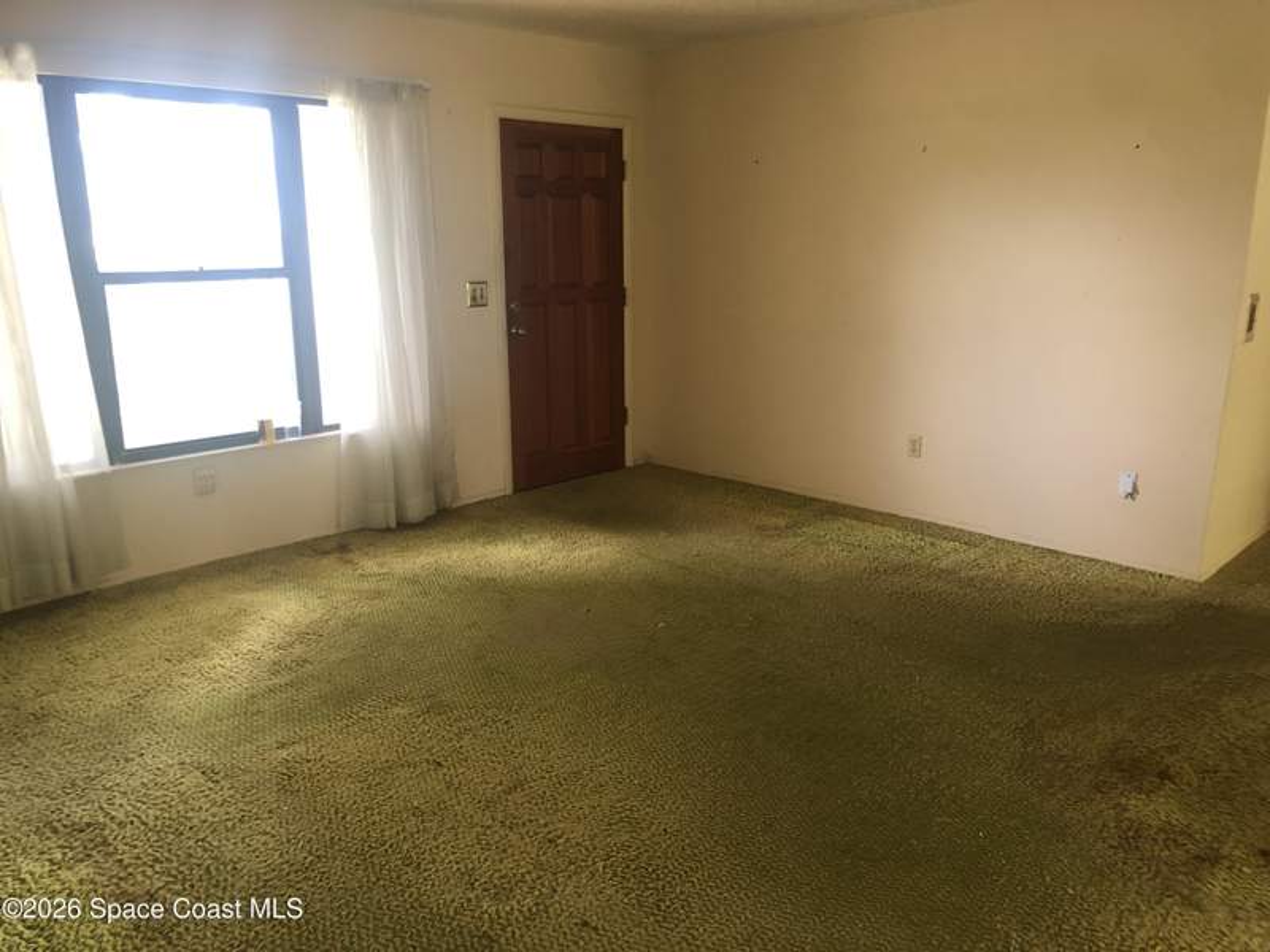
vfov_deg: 49.7
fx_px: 1027
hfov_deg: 63.4
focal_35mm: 28
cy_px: 476
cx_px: 635
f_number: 1.8
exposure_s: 1/15
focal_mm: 4
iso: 50
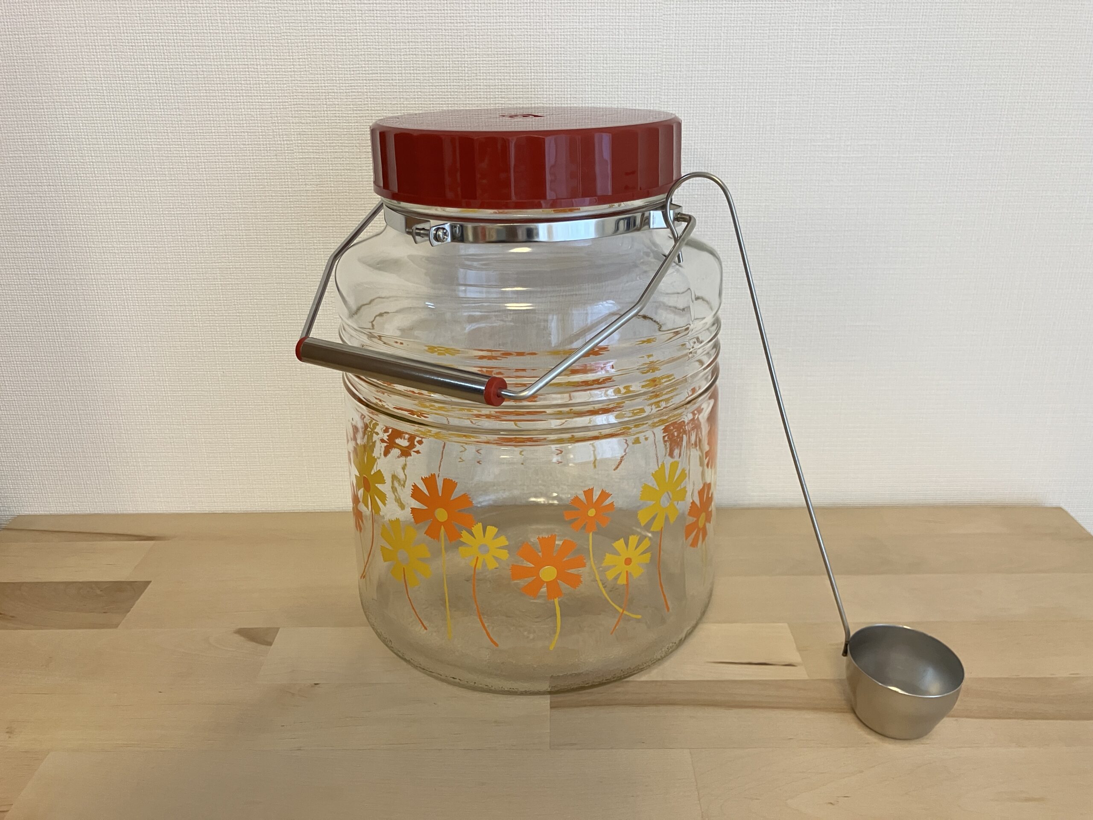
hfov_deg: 63.4
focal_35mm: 28
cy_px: 410
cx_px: 546
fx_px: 884
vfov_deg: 49.7
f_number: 1.8
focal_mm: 3.99
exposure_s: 1/60
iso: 160
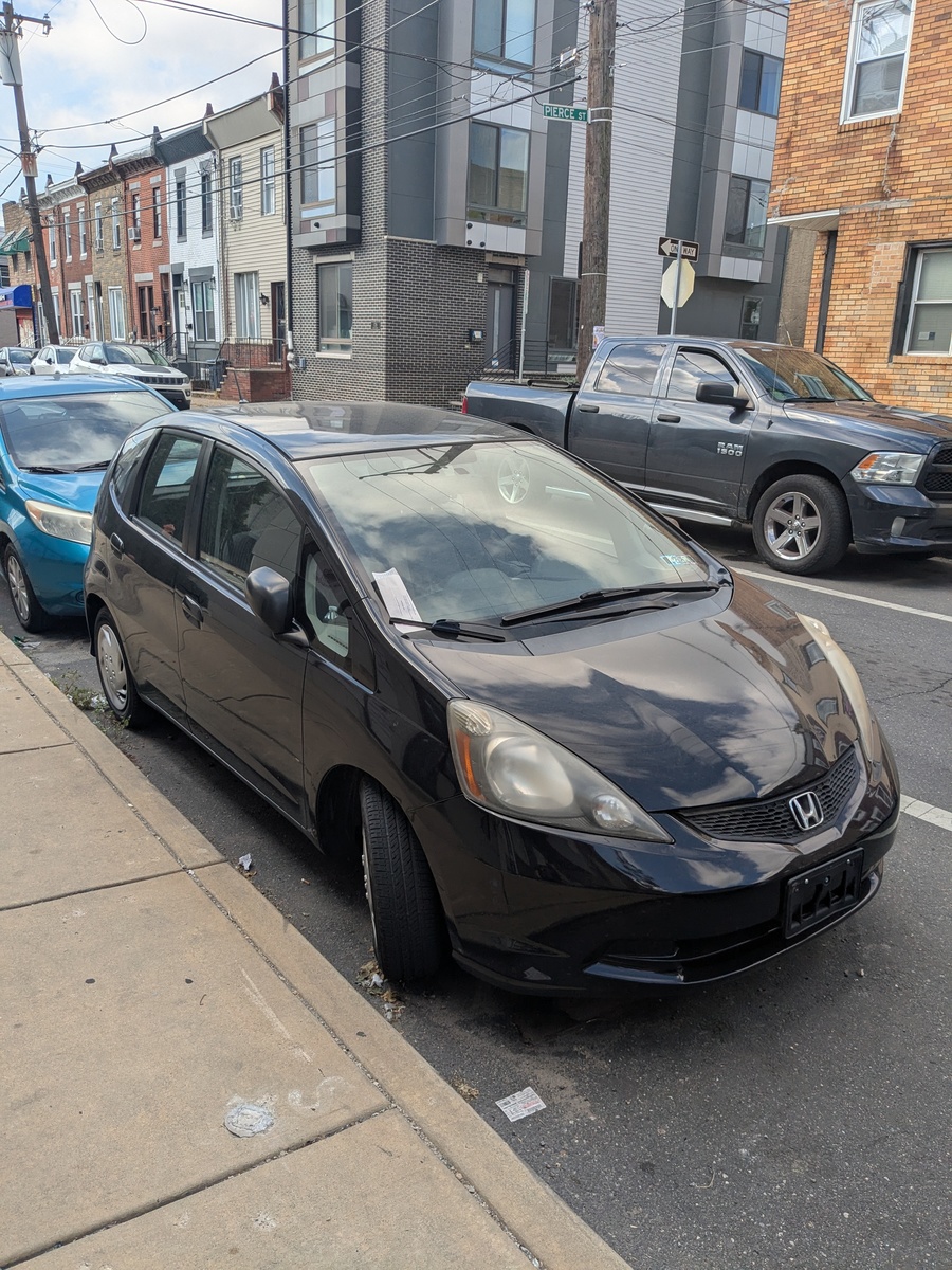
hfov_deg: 51.4
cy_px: 635
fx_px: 990
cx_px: 476
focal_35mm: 27
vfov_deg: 65.3
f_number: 1.73
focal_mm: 4.38
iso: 41
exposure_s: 1/1376
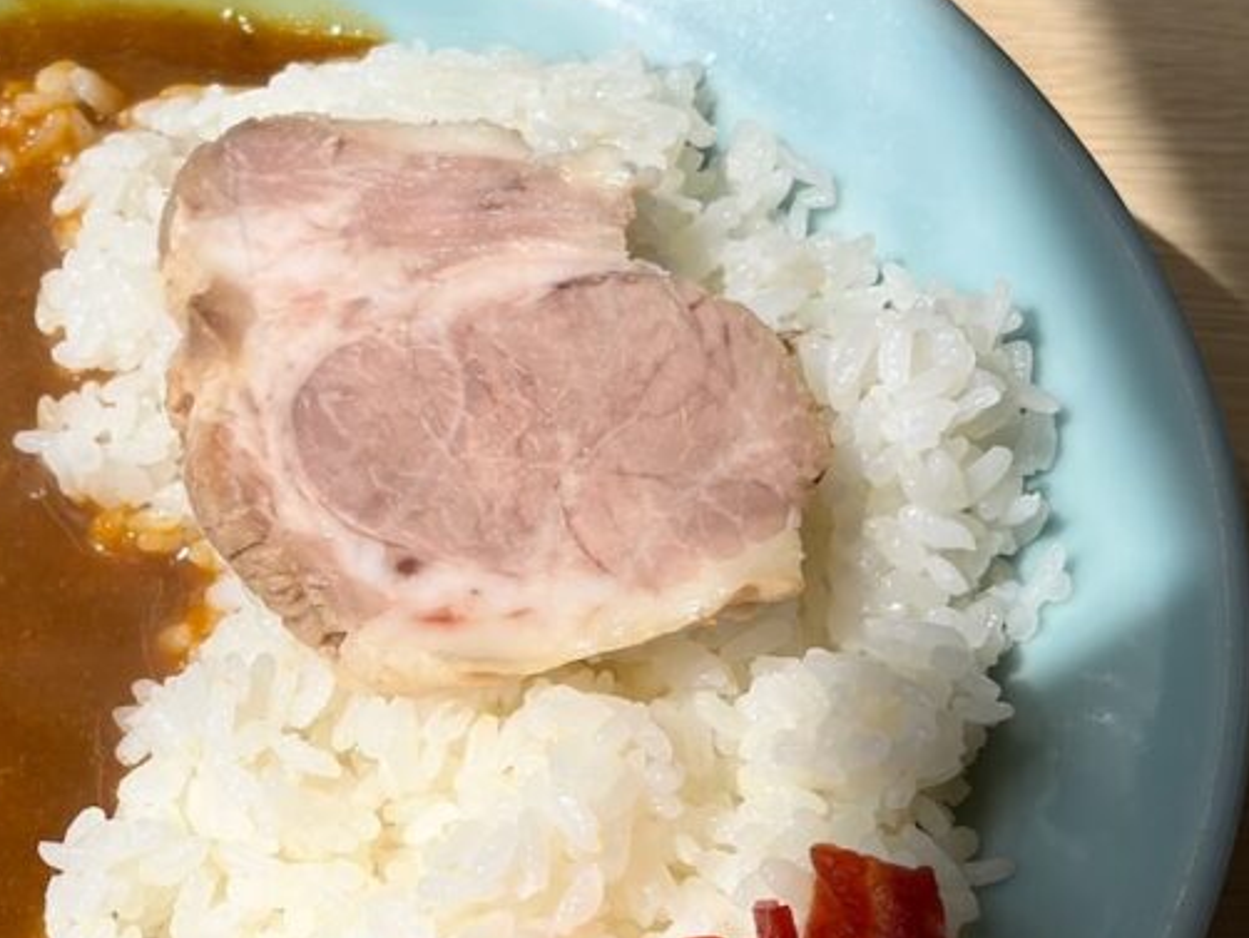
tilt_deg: -54.9
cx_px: 80
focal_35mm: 106
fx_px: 3826
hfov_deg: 18.2
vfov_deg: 13.9
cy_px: 647
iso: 32
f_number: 1.6
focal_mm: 5.96
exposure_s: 1/2451
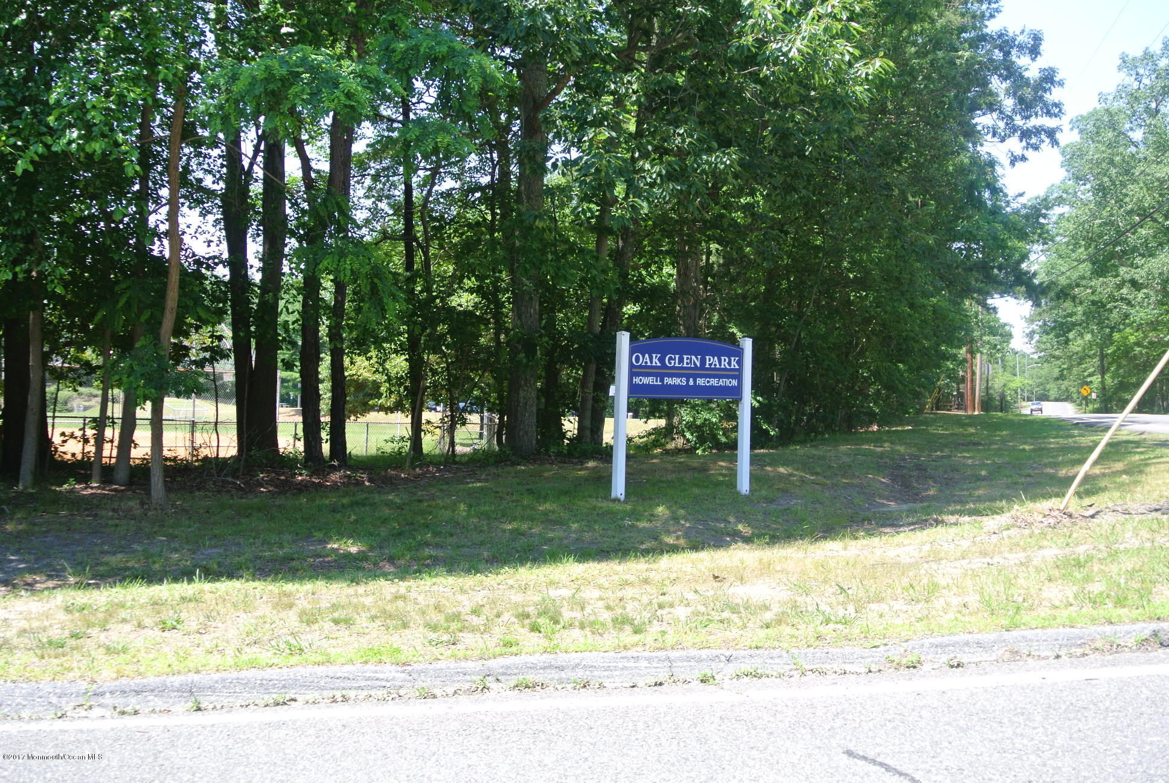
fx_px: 1300
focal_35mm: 40
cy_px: 392
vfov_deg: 33.5
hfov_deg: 48.4
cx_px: 584
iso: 100
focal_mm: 15.1
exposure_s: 1/200
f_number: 4.2
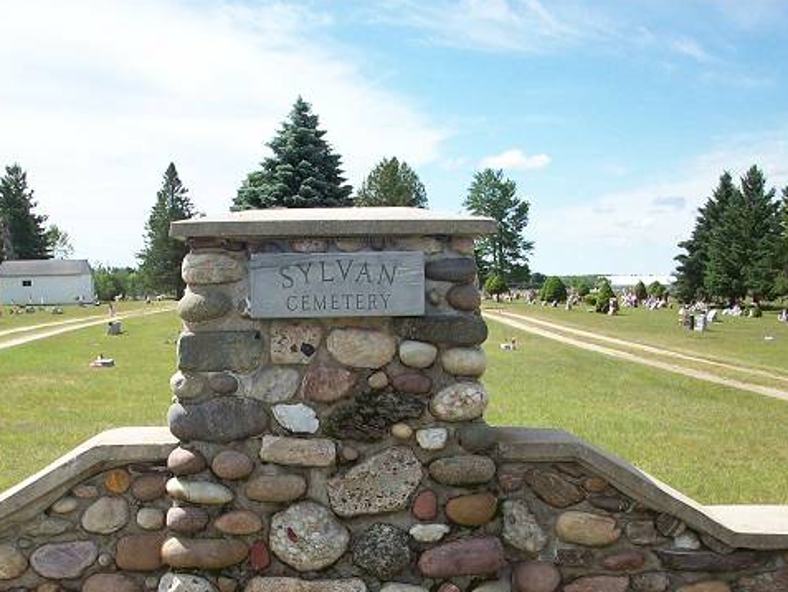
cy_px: 491
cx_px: 301
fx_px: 1412
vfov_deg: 23.2
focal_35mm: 62
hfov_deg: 31.1
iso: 80
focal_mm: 6.2
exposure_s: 1/265
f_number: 5.6
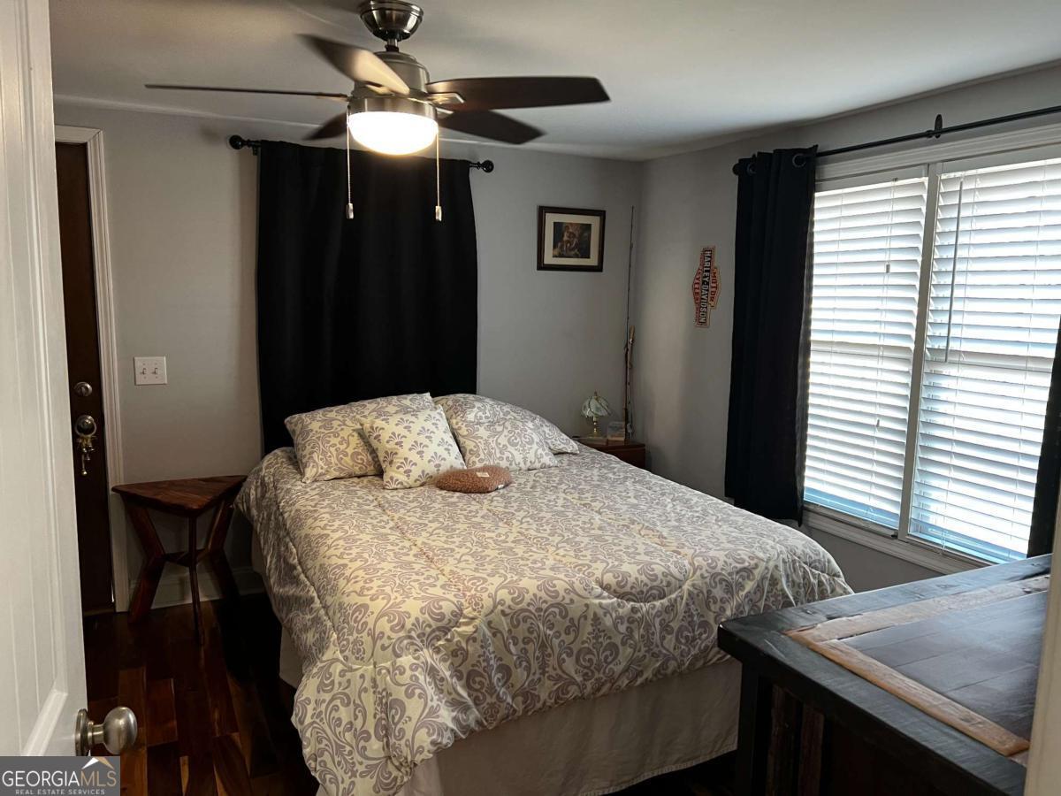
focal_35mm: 26
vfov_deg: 53.1
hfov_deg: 67.3
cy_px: 398
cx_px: 530
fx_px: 797
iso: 200
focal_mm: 5.7
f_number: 1.5
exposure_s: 1/60
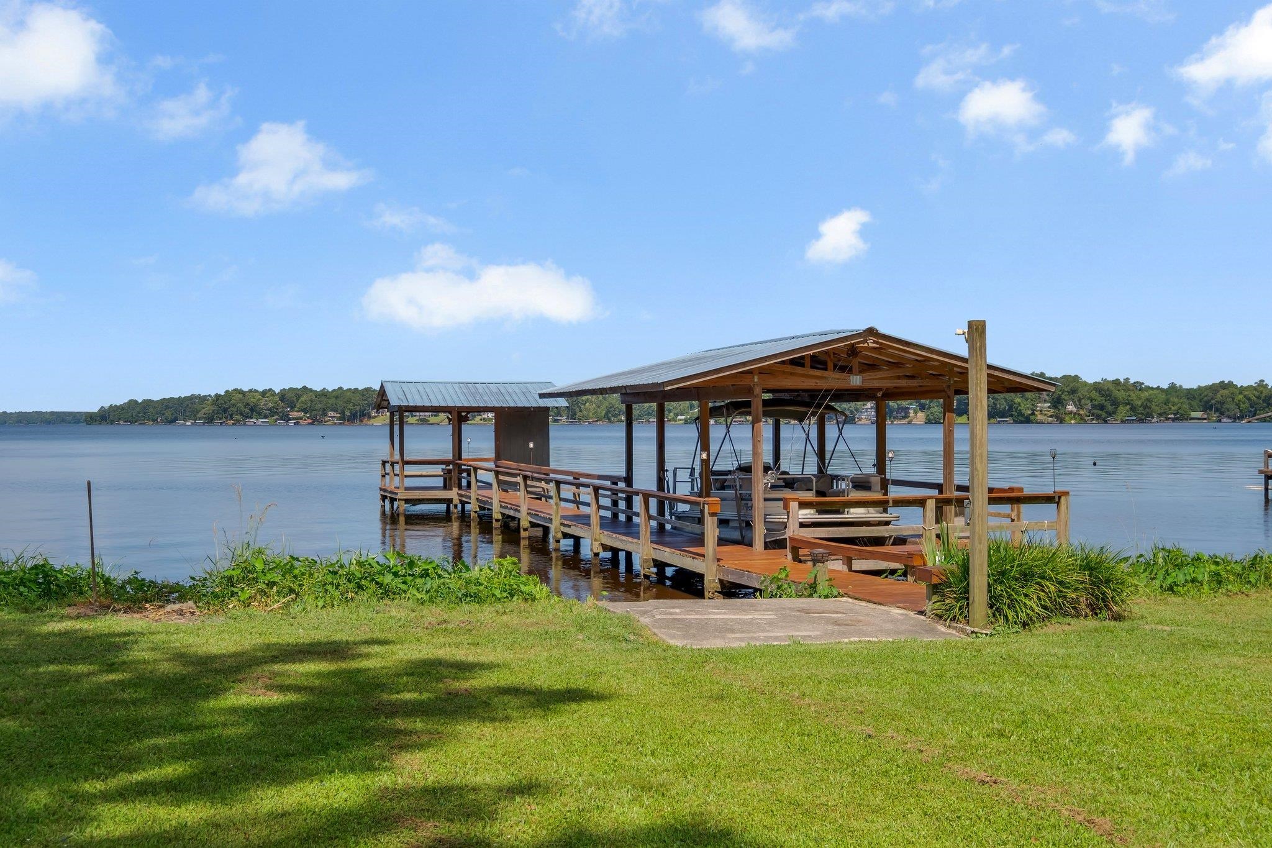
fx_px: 1272
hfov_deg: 53.1
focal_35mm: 36
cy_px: 424
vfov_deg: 36.9
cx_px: 636
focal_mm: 24
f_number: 8
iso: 160
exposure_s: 1/1250
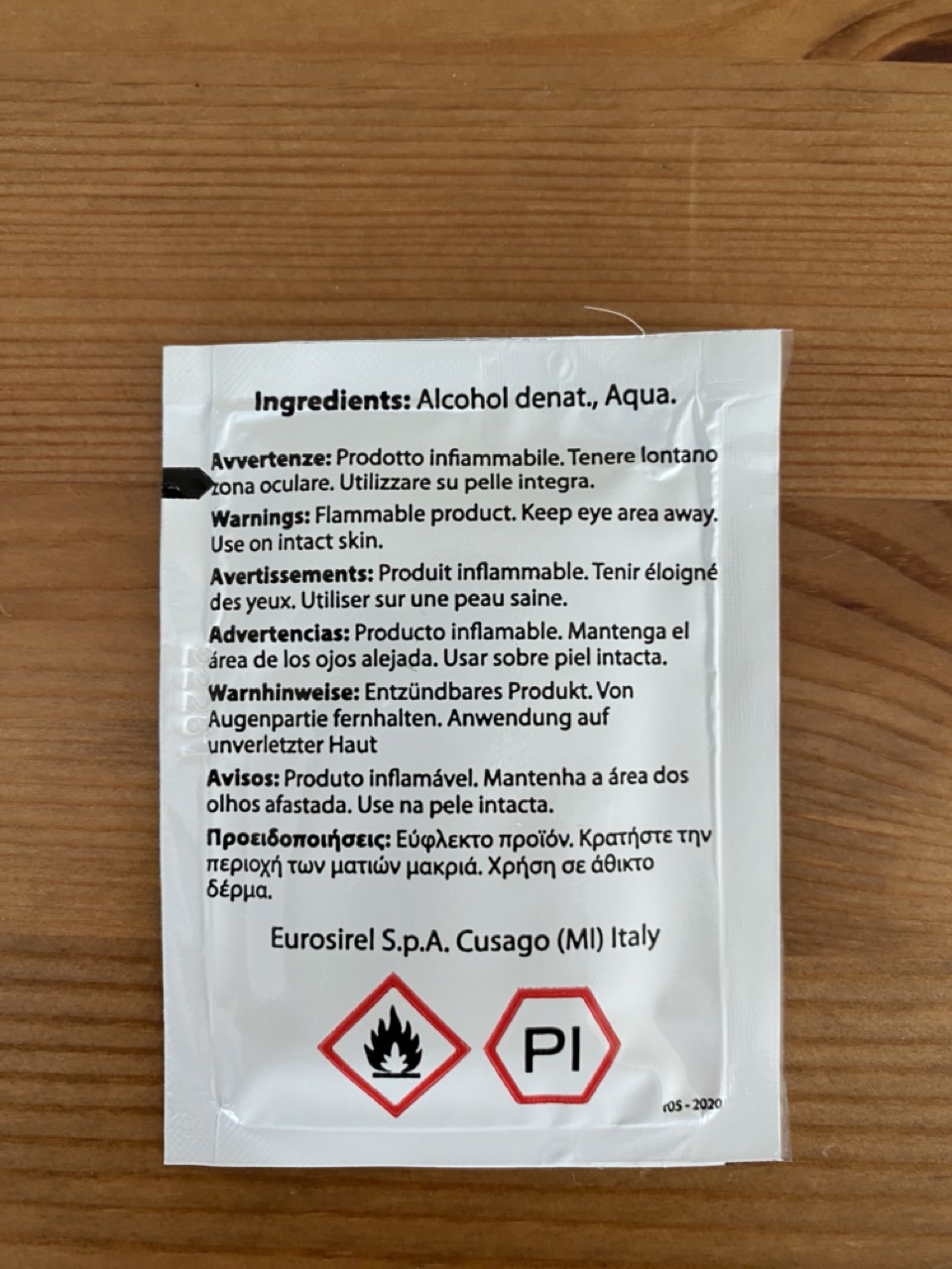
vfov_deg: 69.4
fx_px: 917
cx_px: 476
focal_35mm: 25
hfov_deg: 54.9
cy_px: 634
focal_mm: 4.25
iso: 125
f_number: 1.8
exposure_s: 1/86
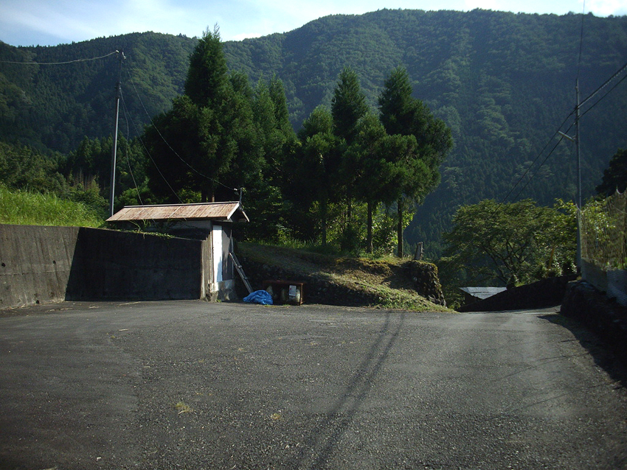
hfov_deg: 50.1
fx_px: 670
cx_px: 314
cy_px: 235
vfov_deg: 38.7
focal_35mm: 37
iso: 80
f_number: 5.6
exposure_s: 1/320
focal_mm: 6.2
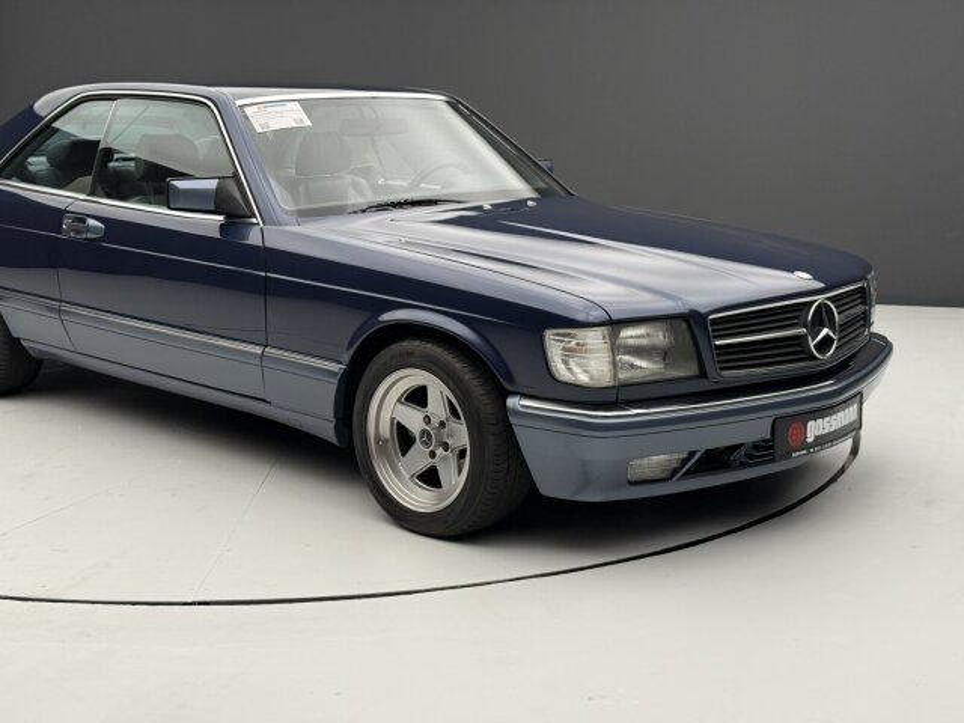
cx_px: 482
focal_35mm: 48
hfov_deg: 39.7
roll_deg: +0.0
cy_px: 362
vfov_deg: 30.3
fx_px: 1337
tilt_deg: -10.9
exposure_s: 1/99
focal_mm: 6.76
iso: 125
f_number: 1.78
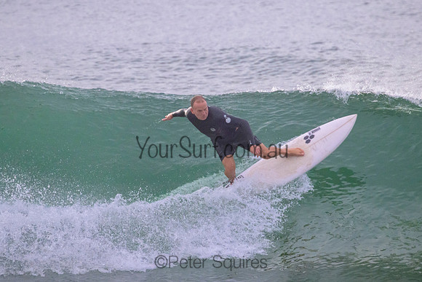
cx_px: 226
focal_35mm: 958
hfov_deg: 2.2
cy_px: 127
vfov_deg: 1.4
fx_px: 11230
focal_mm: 800
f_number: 11
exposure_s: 1/1600
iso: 5600
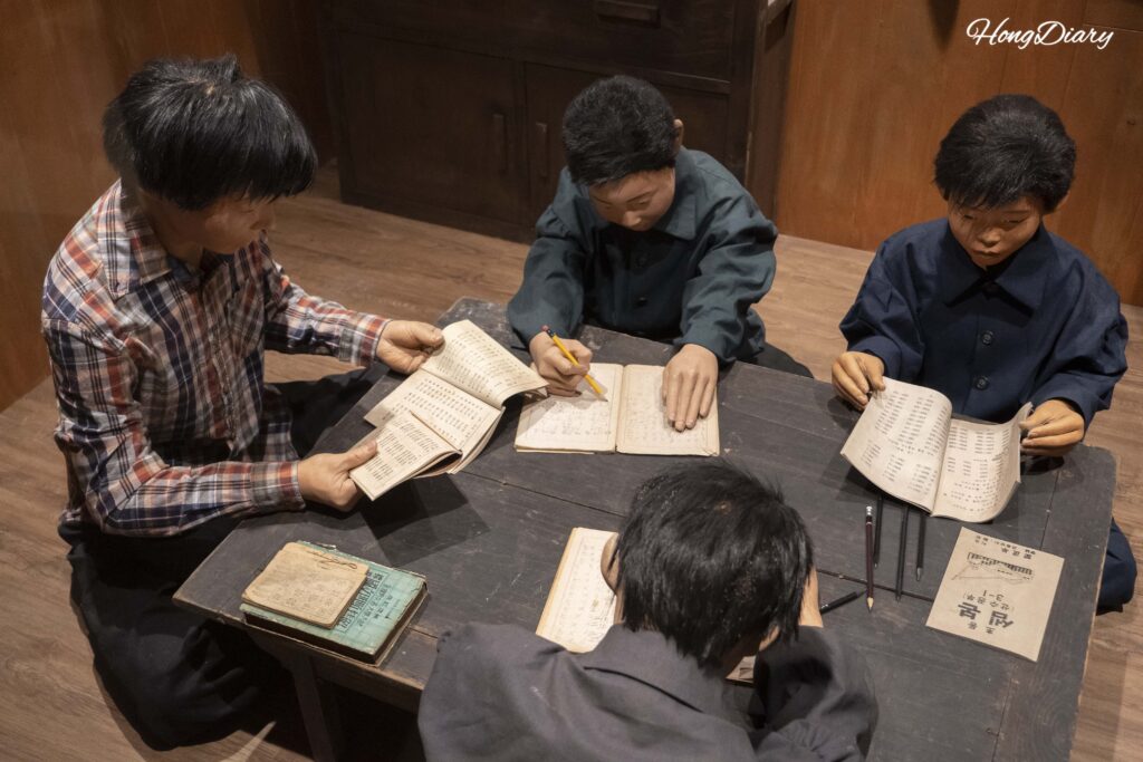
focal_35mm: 39
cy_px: 381
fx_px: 1238
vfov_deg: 34.2
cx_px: 572
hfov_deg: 49.5
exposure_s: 1/160
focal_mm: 39
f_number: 5
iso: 10000
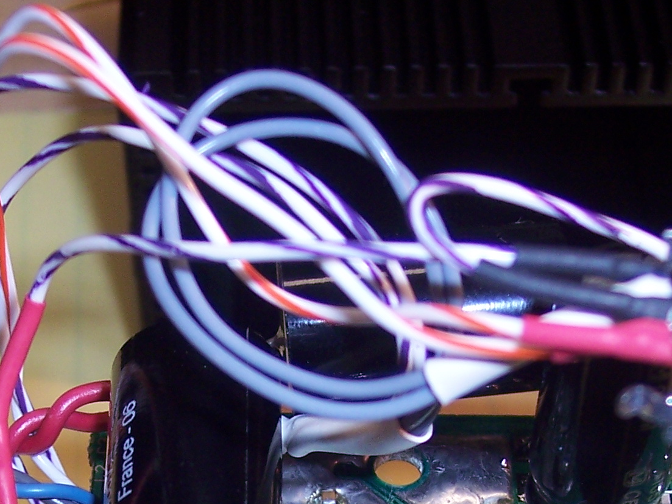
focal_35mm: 101
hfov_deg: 19.4
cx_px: 319
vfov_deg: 14.2
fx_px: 1960
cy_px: 617
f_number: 2.8
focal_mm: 8
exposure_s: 1/60
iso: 100
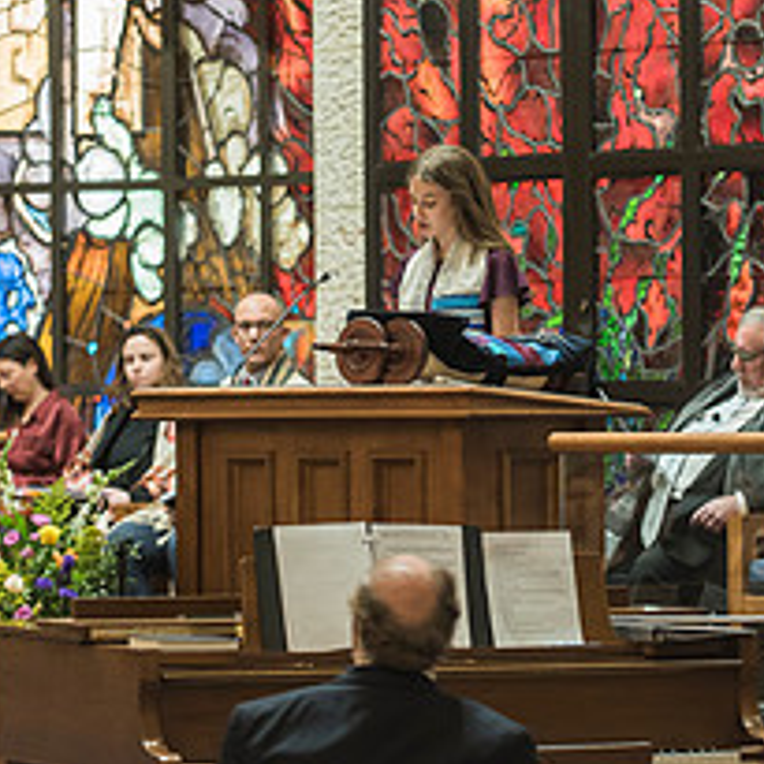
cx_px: 399
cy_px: 52
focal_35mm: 224
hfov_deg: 7.8
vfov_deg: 7.8
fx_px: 5593
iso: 1250
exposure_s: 1/100
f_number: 2.8
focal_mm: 120
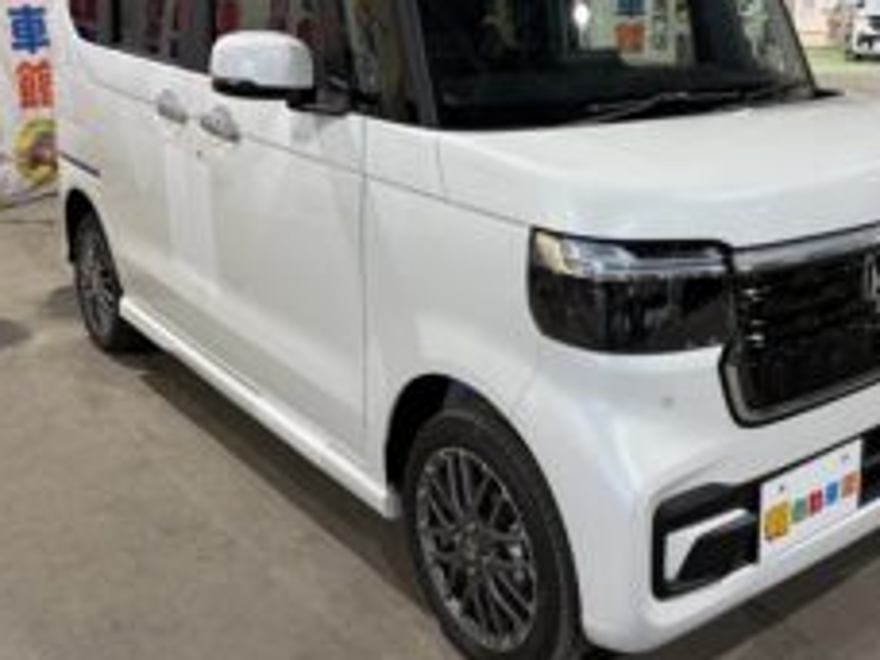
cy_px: 226
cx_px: 533
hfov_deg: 46.5
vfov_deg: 35.6
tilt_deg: -12.0
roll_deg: +0.8
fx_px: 1017
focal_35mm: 40
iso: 80
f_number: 1.6
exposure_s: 1/50
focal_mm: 5.96
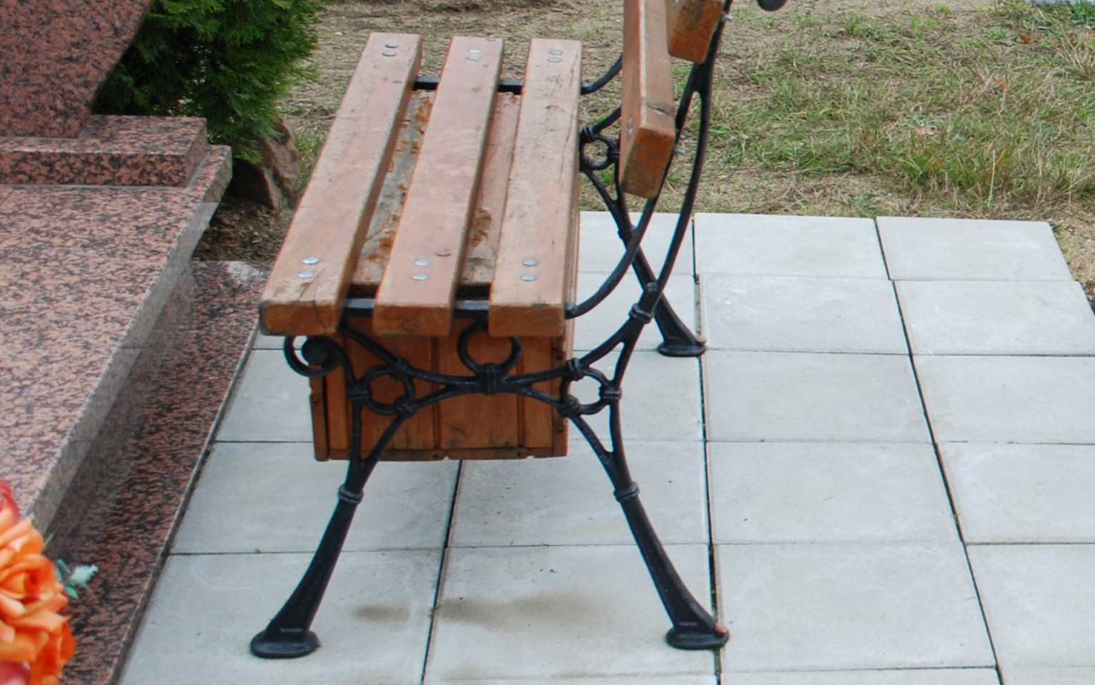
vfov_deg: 18.6
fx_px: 2089
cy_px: 285
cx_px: 1361
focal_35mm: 70
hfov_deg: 25.8
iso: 160
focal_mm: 18
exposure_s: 1/125
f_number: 5.6
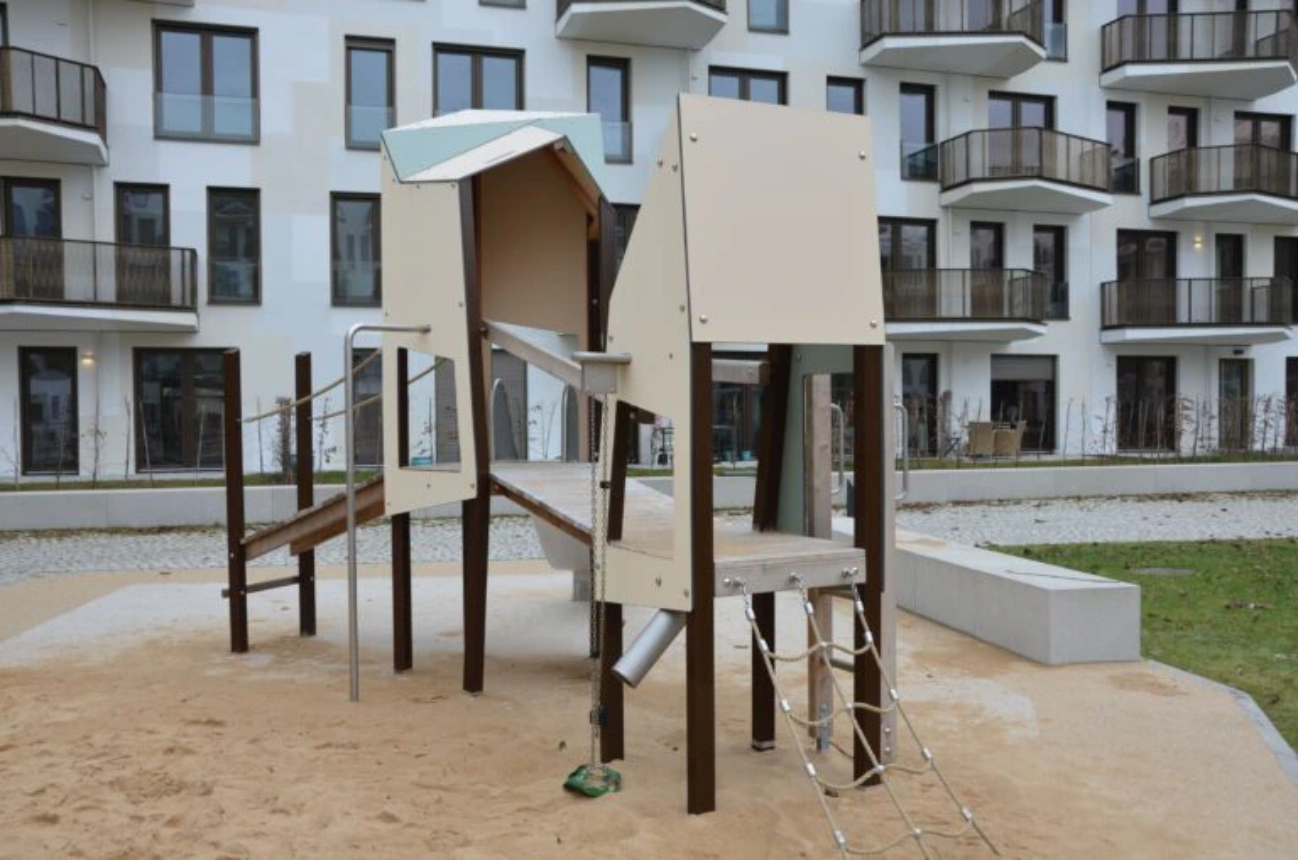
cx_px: 649
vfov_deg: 39.8
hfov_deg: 57.3
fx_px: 1188
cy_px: 430
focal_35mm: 33
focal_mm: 22
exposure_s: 1/60
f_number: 5.6
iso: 110
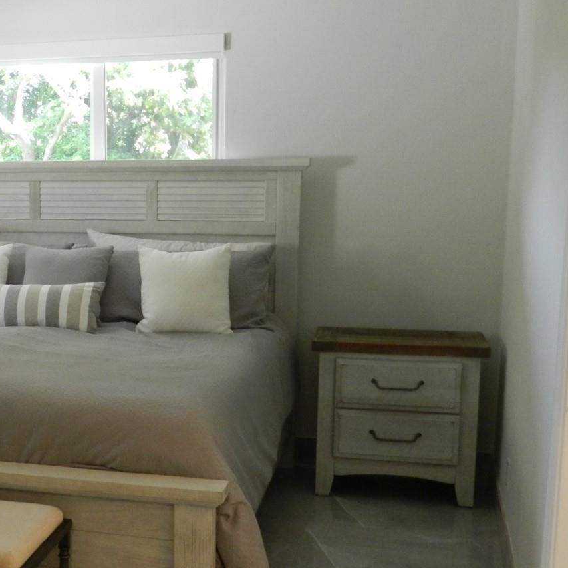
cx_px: 69
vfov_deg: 32.1
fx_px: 984
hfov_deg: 30.9
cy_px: 334
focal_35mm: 53
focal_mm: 5.6
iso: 400
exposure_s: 1/10
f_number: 5.6
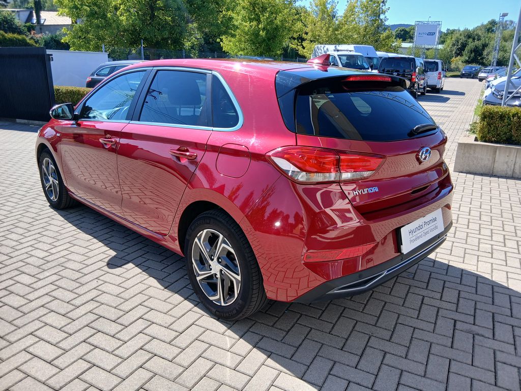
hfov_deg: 67.3
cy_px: 196
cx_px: 260
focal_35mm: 26
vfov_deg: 53.1
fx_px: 391
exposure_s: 1/253
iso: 20
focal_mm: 3.98
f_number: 1.8
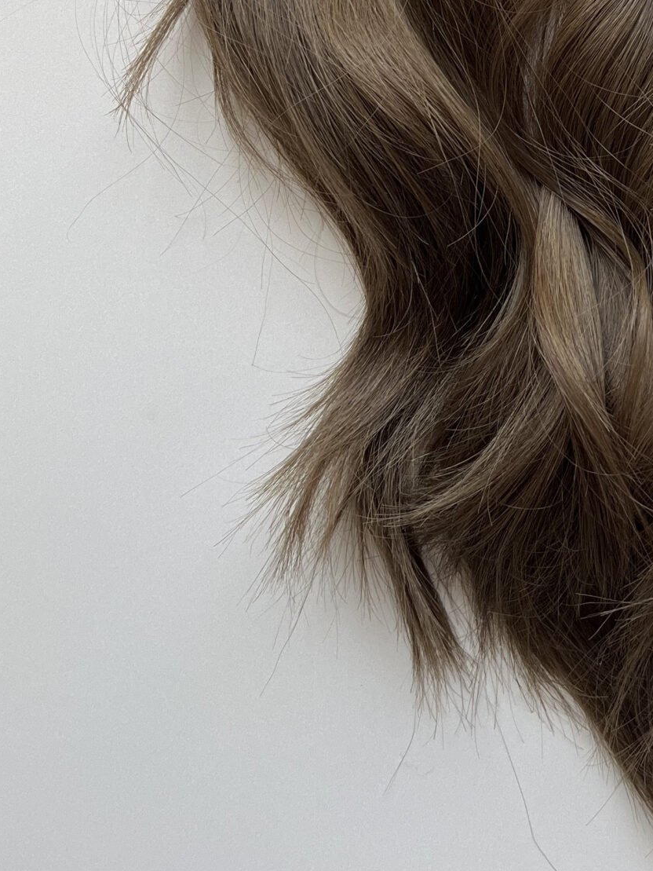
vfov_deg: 30.0
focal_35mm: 60
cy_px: 5
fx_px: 1509
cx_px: 700
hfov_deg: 23.1
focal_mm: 5.1
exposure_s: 1/121
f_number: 1.6
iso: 50
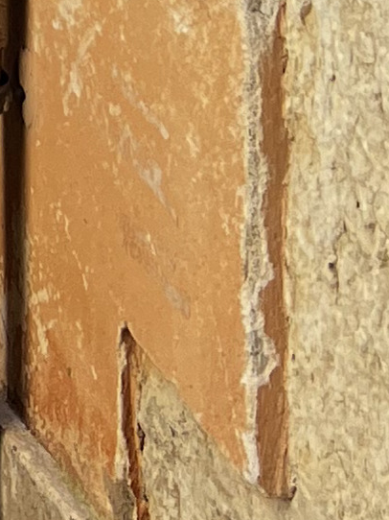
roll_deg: -0.5
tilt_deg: -1.9
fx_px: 2879
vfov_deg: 9.0
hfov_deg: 6.6
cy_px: -851
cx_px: -1004
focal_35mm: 192
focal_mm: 5.7
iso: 50
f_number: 1.5
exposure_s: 1/591
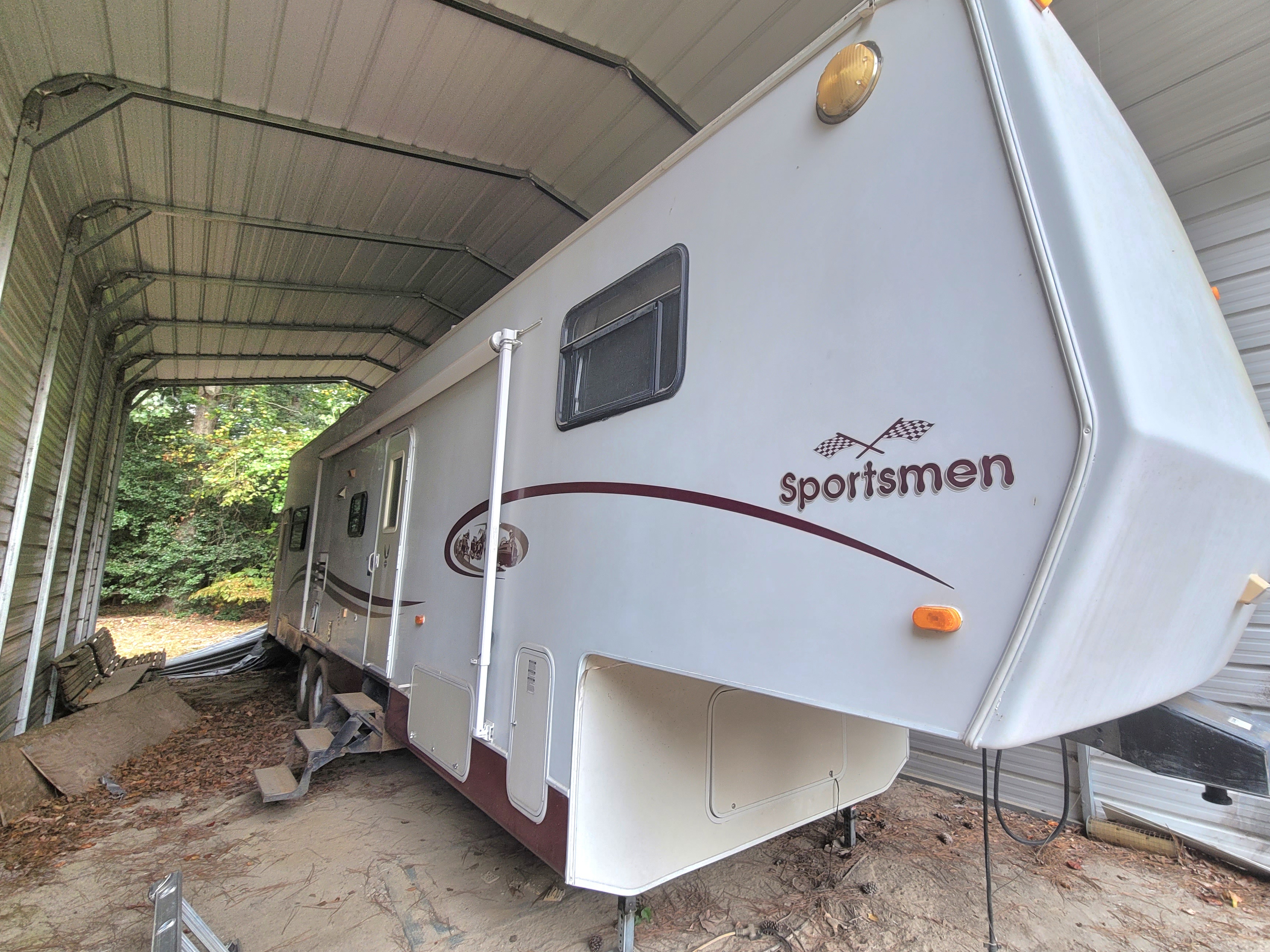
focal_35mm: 15
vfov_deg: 81.7
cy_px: 462
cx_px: 714
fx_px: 550
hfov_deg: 97.7
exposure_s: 1/233
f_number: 2.2
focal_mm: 2.2
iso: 64
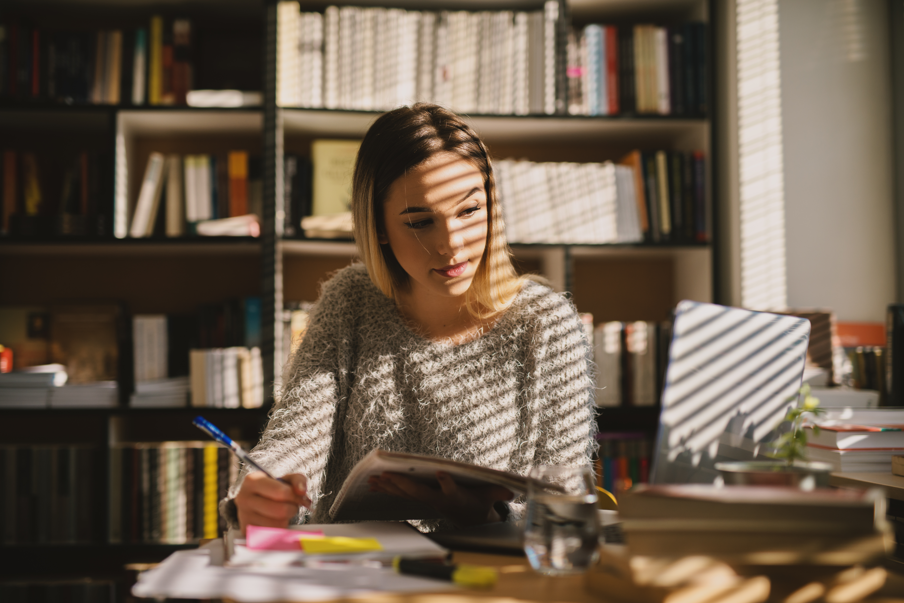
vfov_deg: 27.0
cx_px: 452
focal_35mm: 50
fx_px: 1256
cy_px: 302
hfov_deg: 39.6
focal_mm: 50
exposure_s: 1/2000
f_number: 2
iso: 200
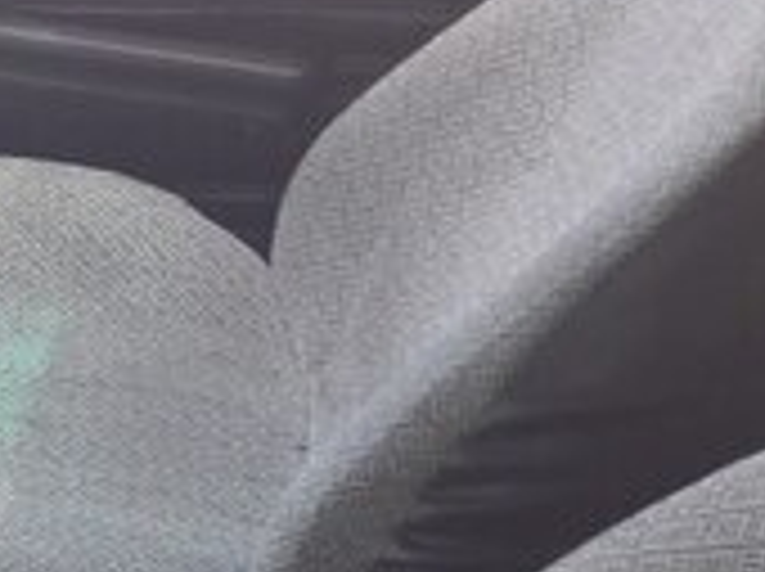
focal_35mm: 109
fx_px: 2405
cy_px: 543
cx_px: -446
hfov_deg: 16.2
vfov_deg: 13.4
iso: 40
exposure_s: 1/50
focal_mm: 3.7
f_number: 1.9
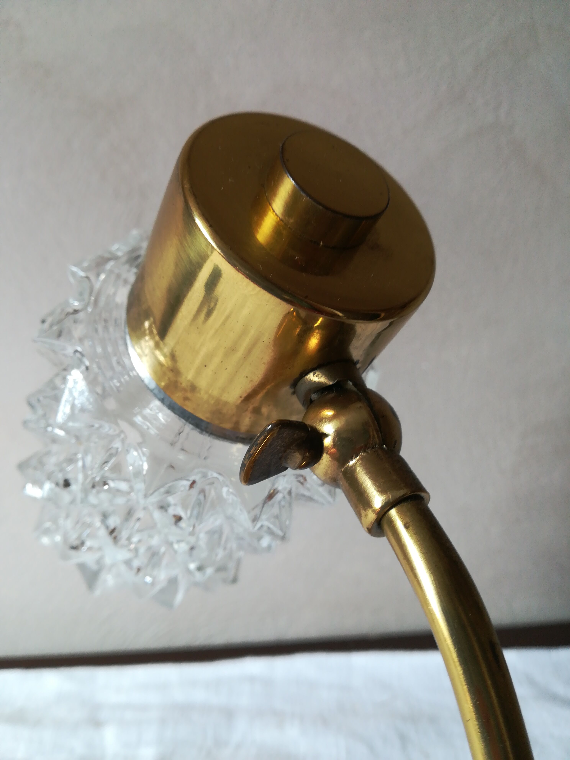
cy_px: 380
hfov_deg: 53.1
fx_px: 571
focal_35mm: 26
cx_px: 285
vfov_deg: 67.3
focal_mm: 3.83
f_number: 2.2
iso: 80
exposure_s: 1/30
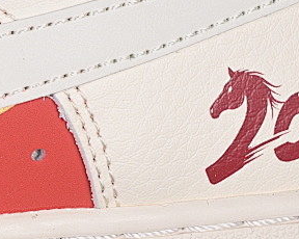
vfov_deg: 5.9
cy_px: 65
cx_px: -164
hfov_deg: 7.2
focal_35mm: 264
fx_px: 2335
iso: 160
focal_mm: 50
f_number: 7.1
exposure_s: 1/80
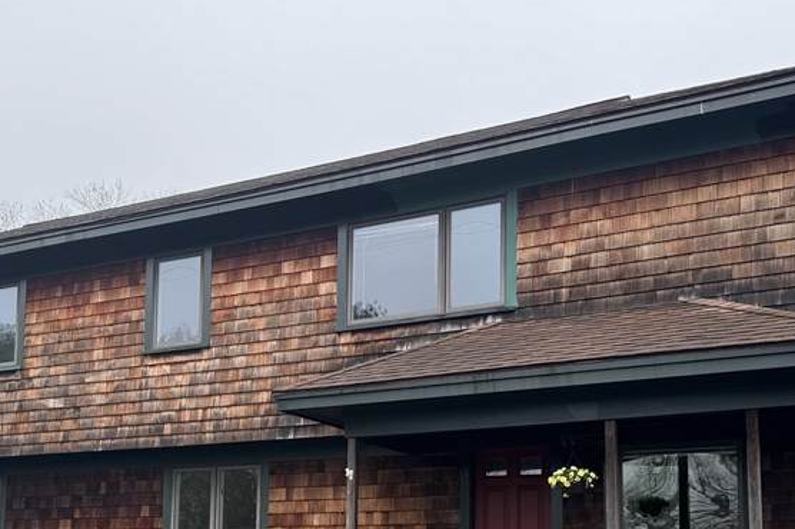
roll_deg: -0.9
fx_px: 1015
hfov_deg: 42.6
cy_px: 463
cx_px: 332
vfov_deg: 28.2
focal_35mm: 46
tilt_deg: +5.7
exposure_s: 1/864
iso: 80
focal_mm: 6.76
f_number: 1.78
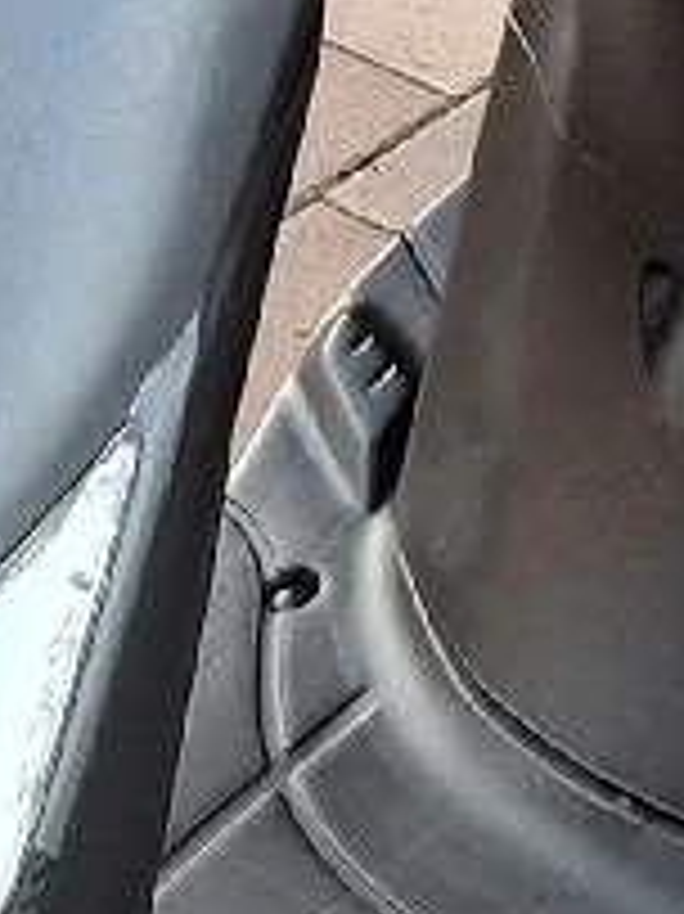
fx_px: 4325
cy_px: 367
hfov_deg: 9.0
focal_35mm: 164
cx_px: 284
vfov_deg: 12.1
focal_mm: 4.69
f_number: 1.8
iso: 100
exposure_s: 1/100
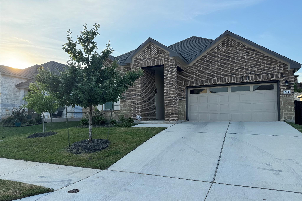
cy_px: 109
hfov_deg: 71.5
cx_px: 151
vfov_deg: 51.2
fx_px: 210
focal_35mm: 25
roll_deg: +0.5
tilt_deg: +1.0
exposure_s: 1/1238
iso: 80
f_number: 1.78
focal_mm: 6.76
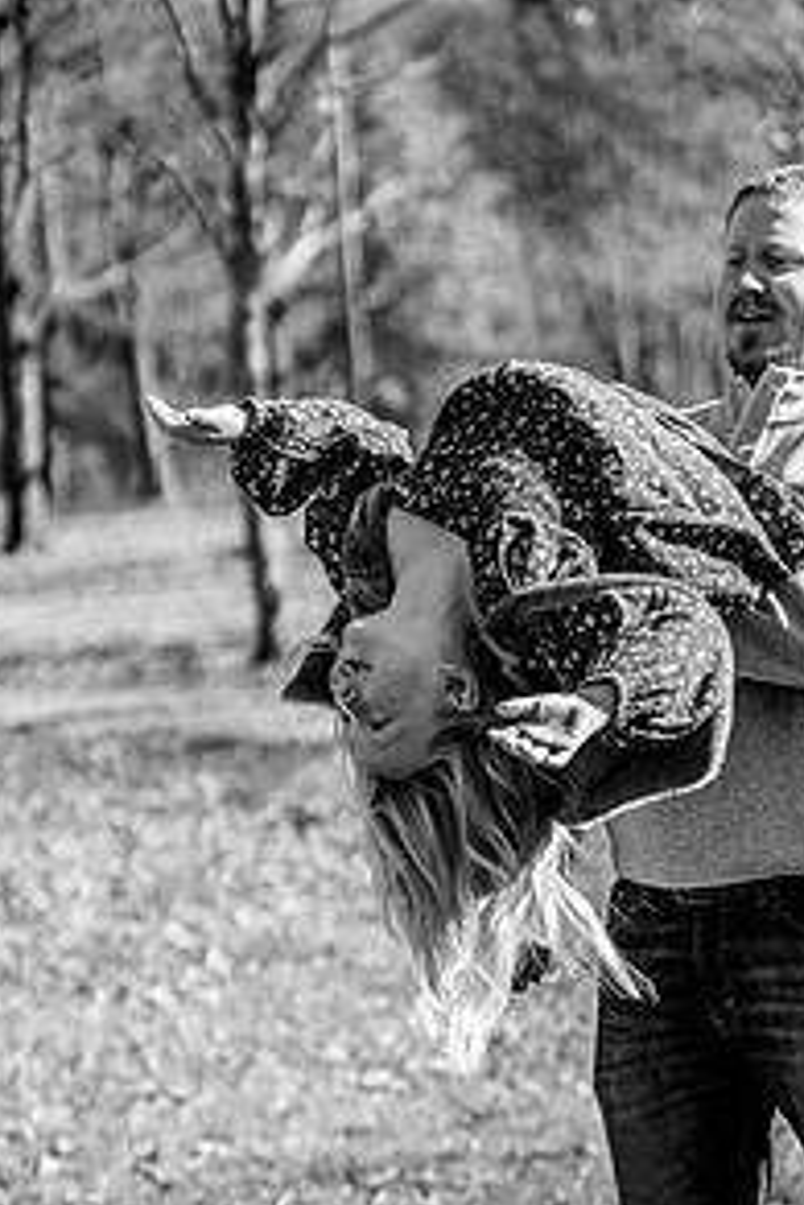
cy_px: 924
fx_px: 4383
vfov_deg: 15.6
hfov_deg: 10.5
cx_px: 458
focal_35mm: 131
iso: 320
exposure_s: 1/6400
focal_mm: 85
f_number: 3.2
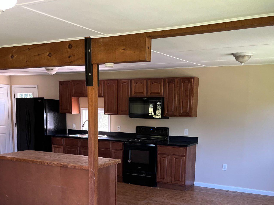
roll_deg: -0.6
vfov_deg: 33.5
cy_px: 160
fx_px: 332
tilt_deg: -12.4
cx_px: 134
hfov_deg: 44.8
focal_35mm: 42
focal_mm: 5.1
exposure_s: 1/118
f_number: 1.6
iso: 125
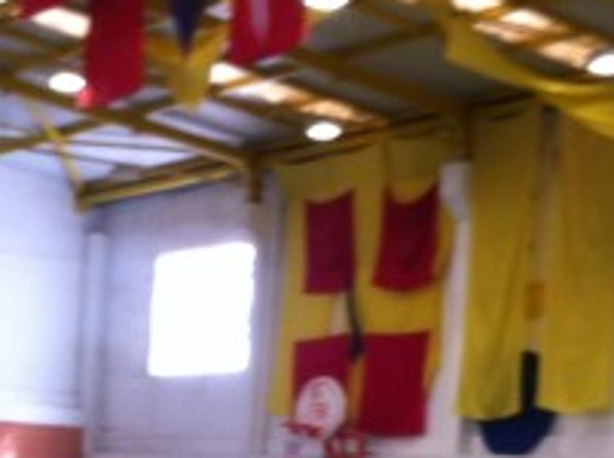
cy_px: 611
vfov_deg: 12.7
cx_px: 231
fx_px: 1983
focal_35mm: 112
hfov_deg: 17.6
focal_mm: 3.85
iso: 80
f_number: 2.8
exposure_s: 1/17
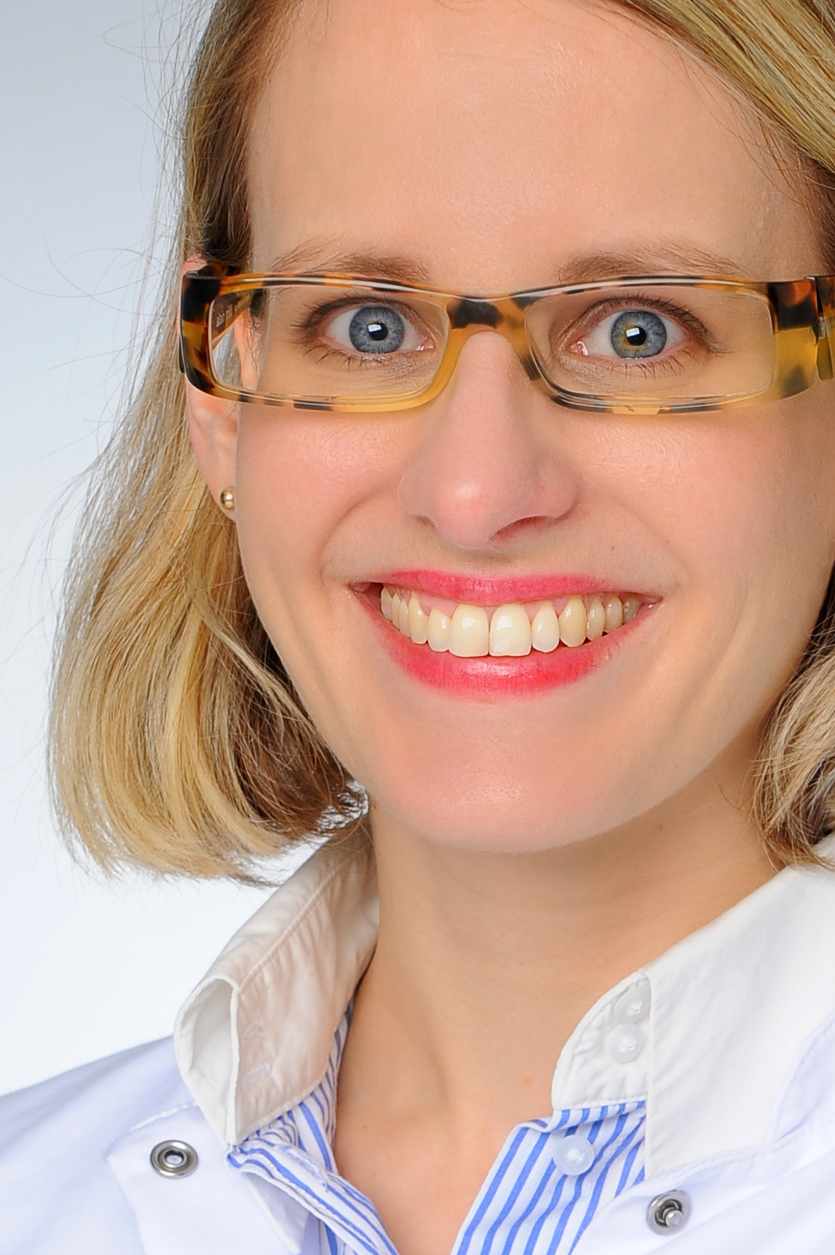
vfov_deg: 16.9
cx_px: 539
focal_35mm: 121
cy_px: 696
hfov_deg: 11.3
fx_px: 4215
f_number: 11
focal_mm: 70
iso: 200
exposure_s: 1/100
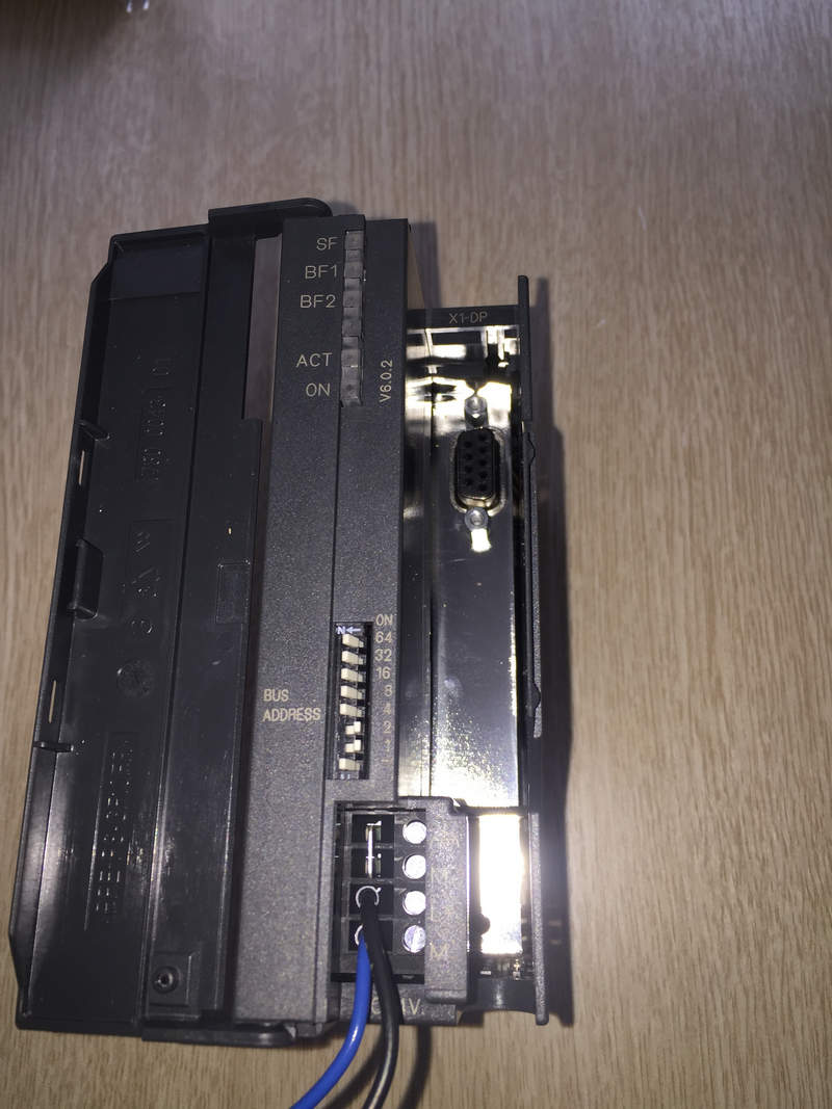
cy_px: 554
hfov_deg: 48.2
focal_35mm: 29
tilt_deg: -70.3
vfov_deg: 61.7
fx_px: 930
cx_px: 416
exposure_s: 1/130
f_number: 2.2
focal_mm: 4.15
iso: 32
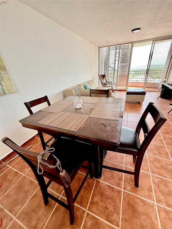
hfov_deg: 85.7
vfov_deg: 102.1
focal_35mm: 14
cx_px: 86
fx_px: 93
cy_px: 114
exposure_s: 1/99
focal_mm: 2.22
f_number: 2.2
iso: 125
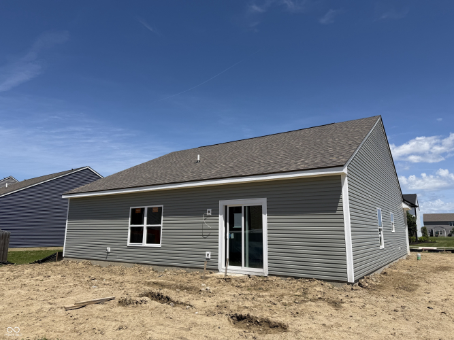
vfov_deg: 56.8
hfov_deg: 71.6
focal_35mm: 24
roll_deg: -0.5
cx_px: 227
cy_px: 170
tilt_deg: +11.0
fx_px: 315
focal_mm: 6.76
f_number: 1.78
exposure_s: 1/7353
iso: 80
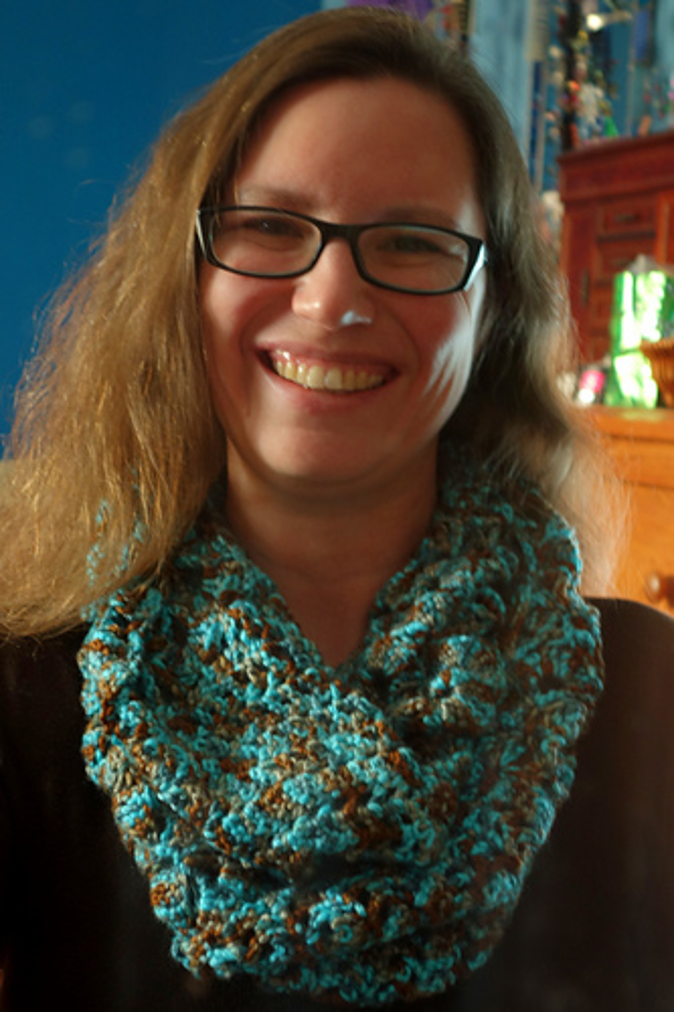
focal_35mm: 56
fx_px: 1574
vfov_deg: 35.7
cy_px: 506
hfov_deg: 24.2
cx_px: 337
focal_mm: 20.64
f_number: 3.5
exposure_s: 1/30
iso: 200
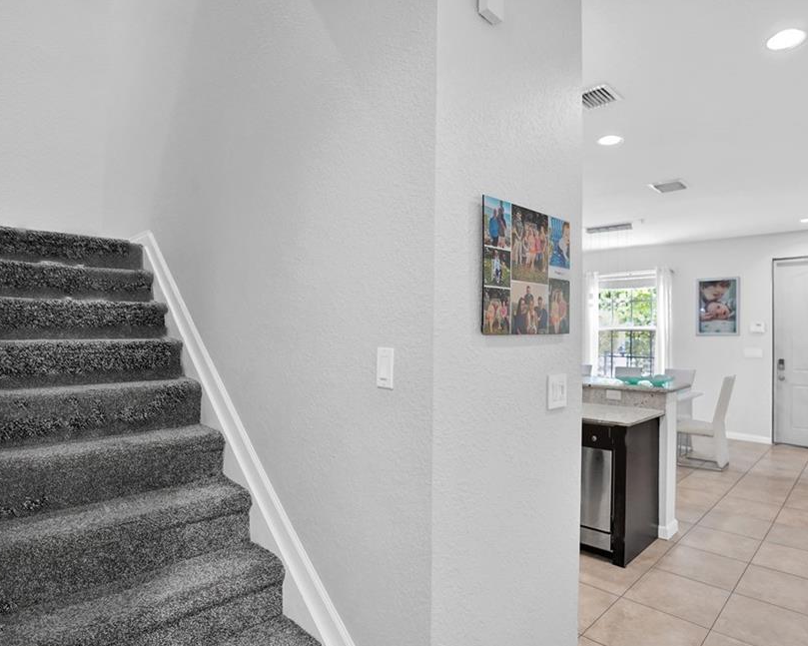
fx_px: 454
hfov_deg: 82.7
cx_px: 465
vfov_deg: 70.8
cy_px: 330
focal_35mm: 19
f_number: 2.8
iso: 1600
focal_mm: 16
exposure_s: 1/125
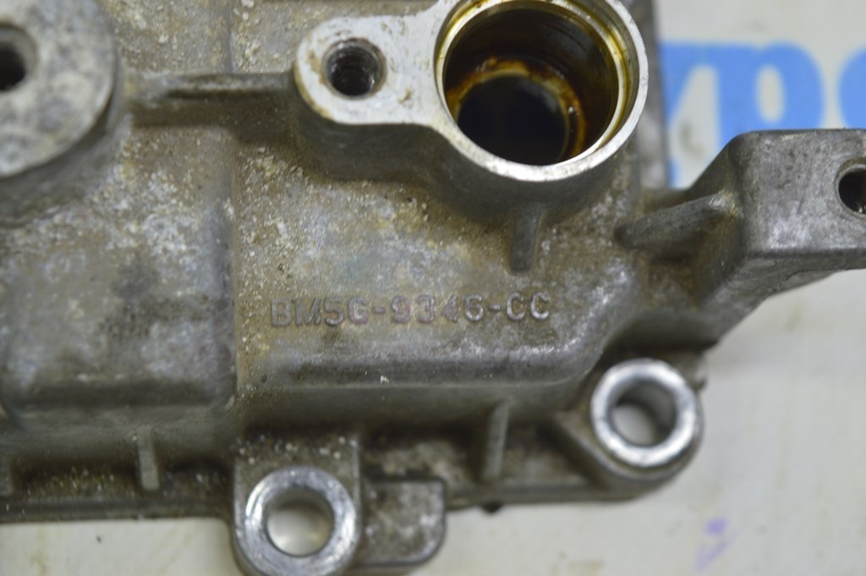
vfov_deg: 16.5
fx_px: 1983
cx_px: 433
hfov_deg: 24.6
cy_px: 288
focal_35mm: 82
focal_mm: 55
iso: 400
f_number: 5.6
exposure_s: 1/20
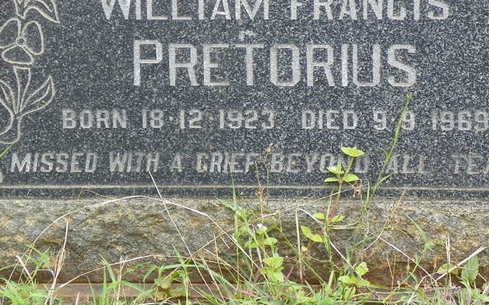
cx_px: 255
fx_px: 2292
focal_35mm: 172
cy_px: 24
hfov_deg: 12.2
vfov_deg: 7.6
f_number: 4
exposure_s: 1/80
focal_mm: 16.9
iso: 64
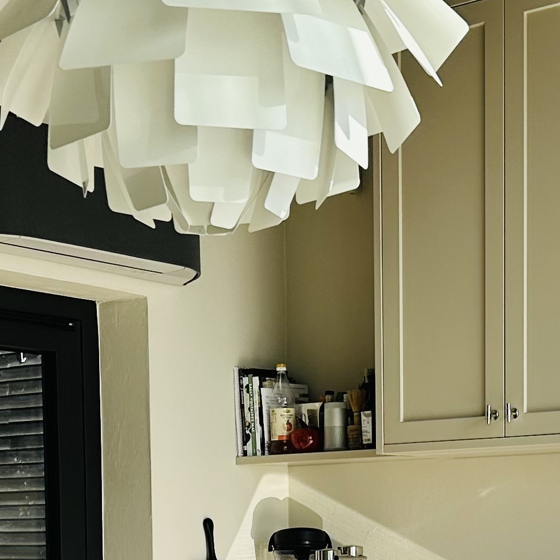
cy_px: 600
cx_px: 328
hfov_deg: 19.9
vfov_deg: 19.2
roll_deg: +0.7
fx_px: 1592
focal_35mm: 87
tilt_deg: -2.4
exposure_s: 1/3356
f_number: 1.78
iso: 80
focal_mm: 6.86
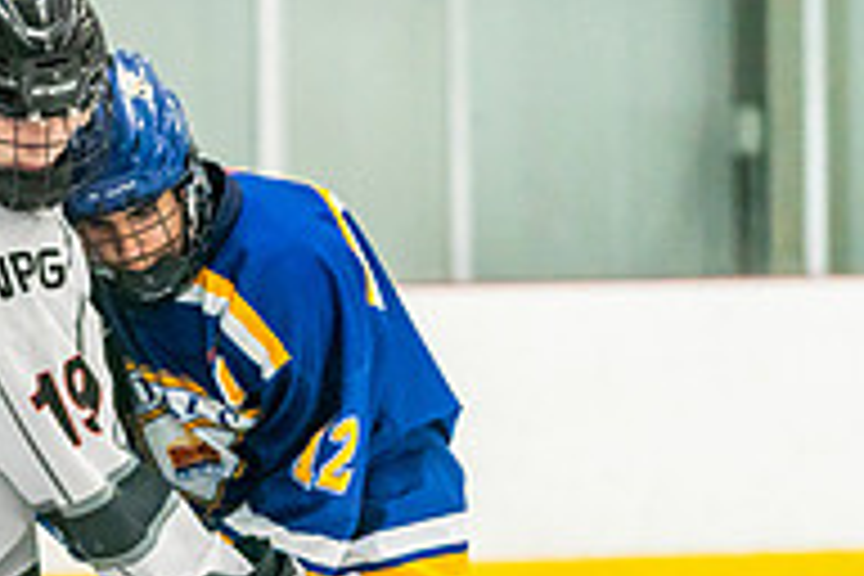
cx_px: -302
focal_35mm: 314
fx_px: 7535
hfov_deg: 6.5
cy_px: 785
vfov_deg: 4.4
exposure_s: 1/1250
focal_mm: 104
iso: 3200
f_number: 2.8
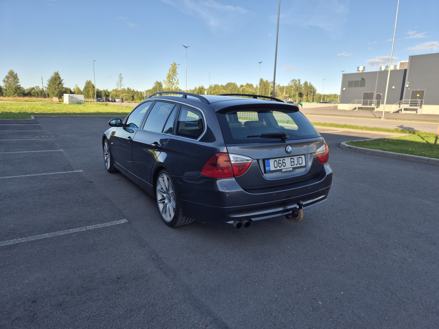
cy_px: 164
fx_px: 292
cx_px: 220
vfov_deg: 58.9
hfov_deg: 73.9
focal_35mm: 23
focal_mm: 5.4
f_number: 1.8
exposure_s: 1/756
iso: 25
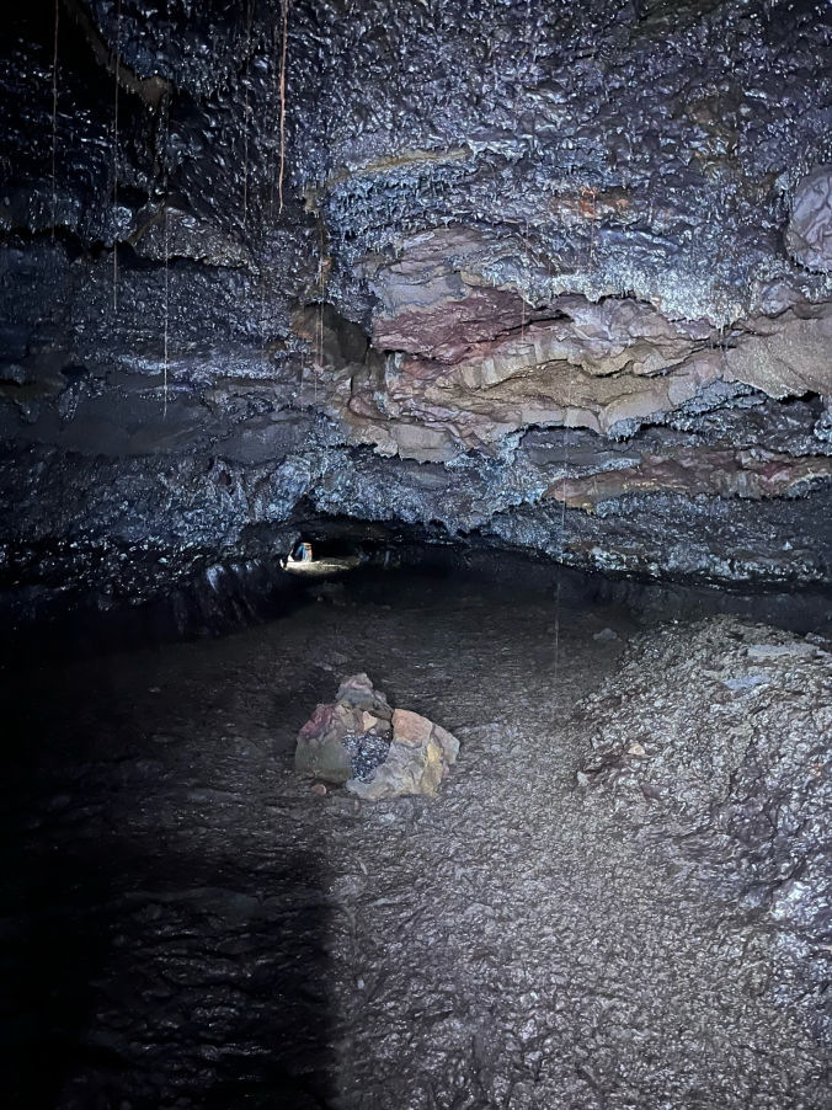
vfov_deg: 67.3
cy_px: 555
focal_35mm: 26
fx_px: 834
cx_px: 416
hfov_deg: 53.0
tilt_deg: -3.9
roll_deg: -1.6
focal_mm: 5.1
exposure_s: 1/5
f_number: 1.6
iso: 1000
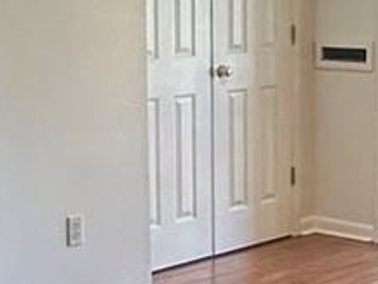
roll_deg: +0.3
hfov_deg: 19.1
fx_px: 1125
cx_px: 206
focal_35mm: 103
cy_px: 153
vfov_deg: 14.4
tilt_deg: -7.8
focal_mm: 2.22
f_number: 2.2
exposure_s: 1/120
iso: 250
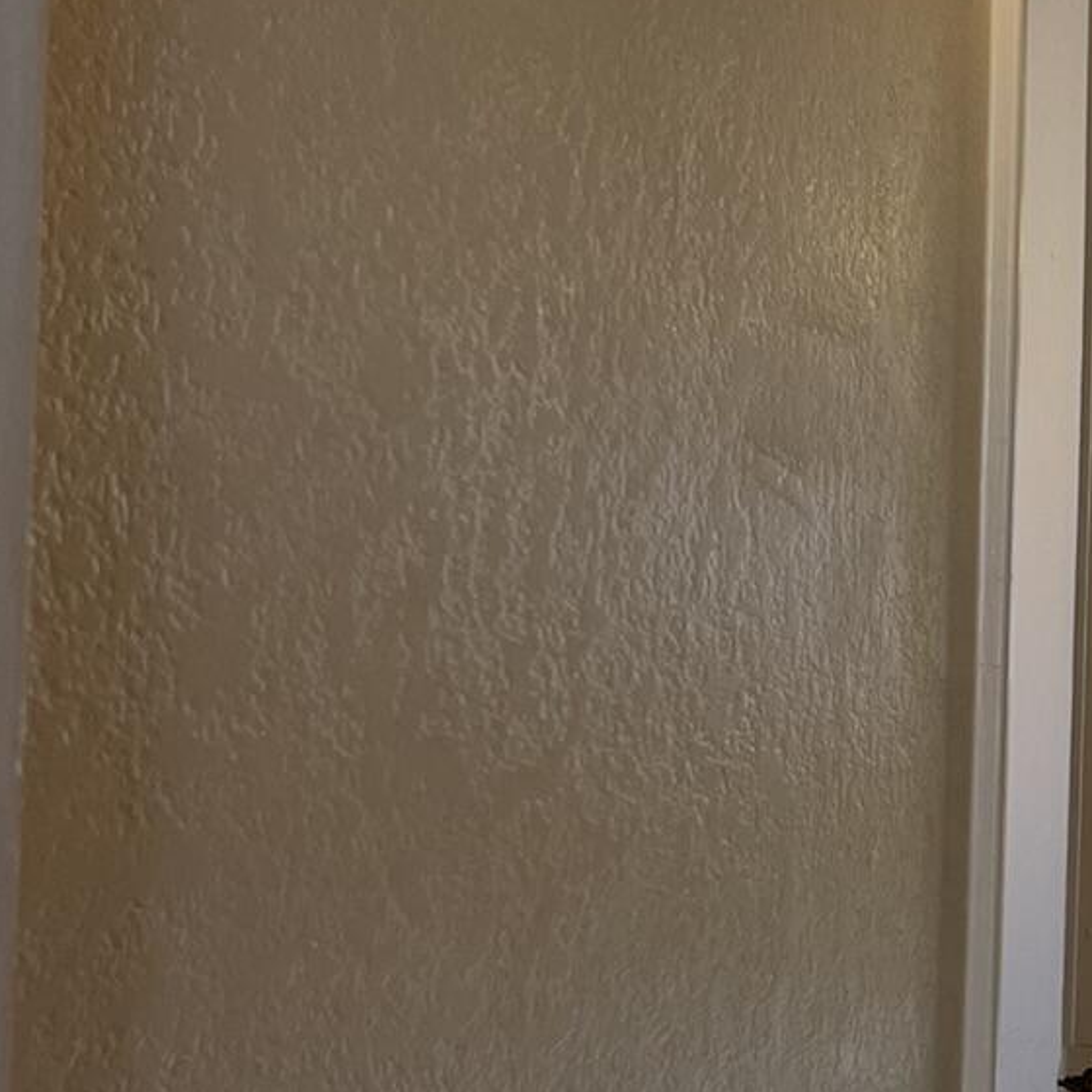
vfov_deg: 20.6
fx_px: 2998
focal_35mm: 84
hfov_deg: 18.5
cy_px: 445
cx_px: 1581
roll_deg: -0.8
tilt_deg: +1.7
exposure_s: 1/120
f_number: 1.6
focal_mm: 4.2
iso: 50
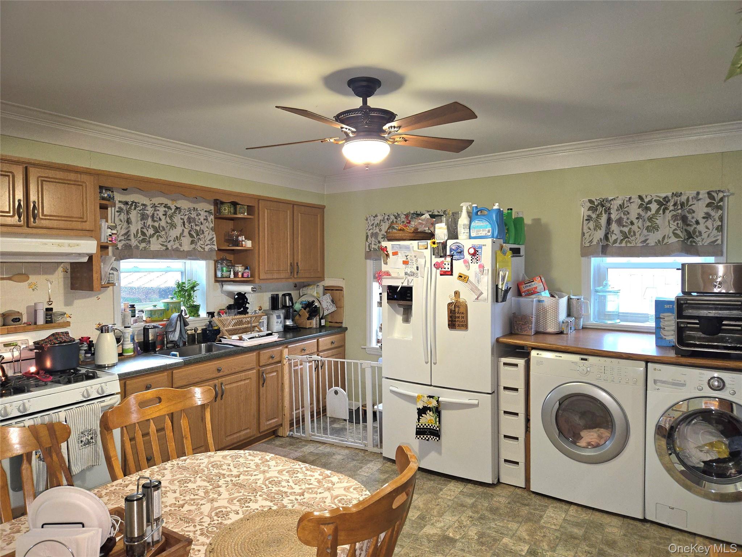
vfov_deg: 58.9
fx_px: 493
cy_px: 278
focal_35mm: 23
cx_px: 371
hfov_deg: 73.9
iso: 125
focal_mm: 5.4
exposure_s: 1/24
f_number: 1.8
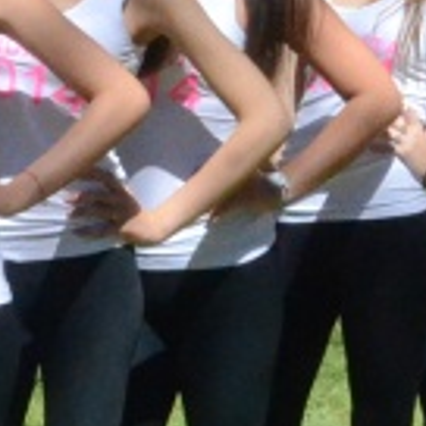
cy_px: 457
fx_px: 2673
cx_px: -28
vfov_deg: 9.0
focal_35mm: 192
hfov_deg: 9.0
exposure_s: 1/1600
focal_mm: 20
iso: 5000
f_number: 20
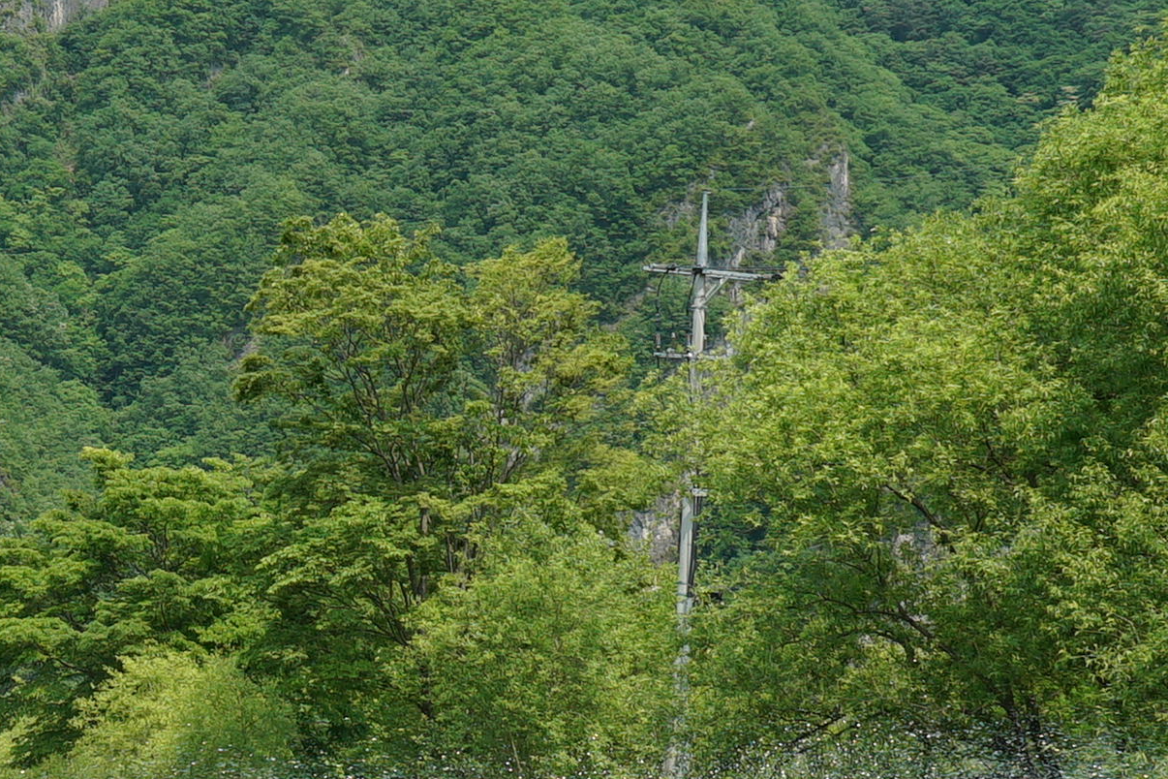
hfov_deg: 19.3
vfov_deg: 13.3
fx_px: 3309
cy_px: 689
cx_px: -79
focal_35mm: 102
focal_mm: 29
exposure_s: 1/200
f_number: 11
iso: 200
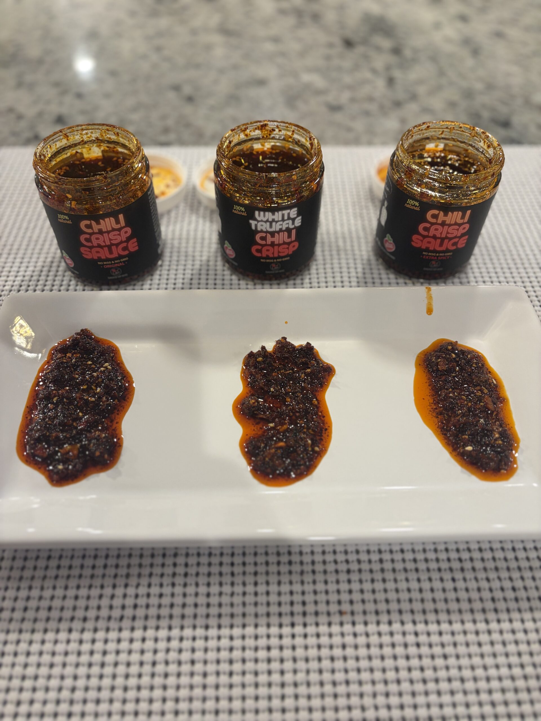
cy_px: 360
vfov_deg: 67.3
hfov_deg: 53.1
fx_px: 542
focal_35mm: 26
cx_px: 270
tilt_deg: -51.1
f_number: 1.6
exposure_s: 1/60
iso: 125
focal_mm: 5.96
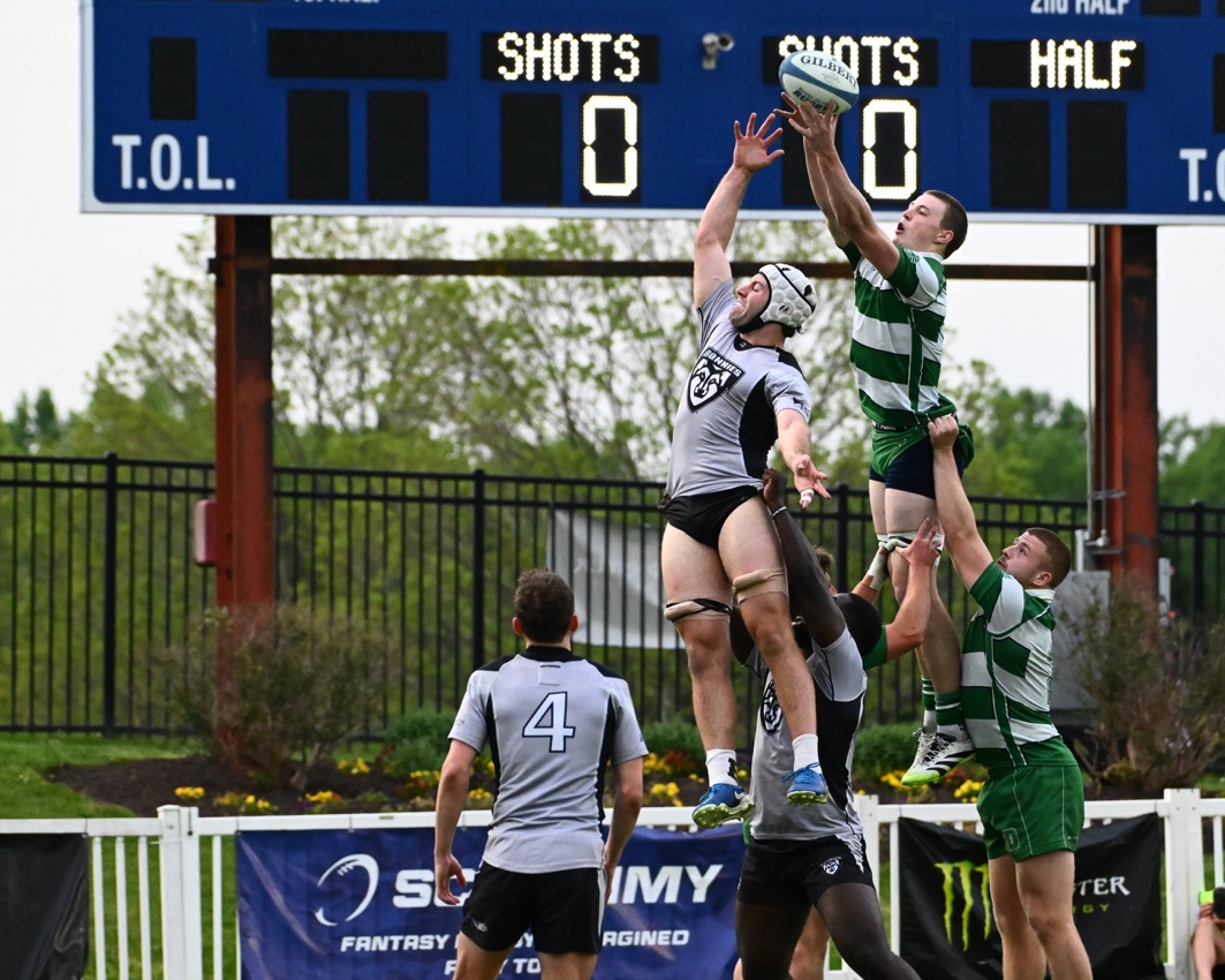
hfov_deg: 8.6
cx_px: 702
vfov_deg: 6.8
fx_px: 8192
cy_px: 491
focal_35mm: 226
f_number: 5.6
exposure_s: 1/1600
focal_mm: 200
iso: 6400
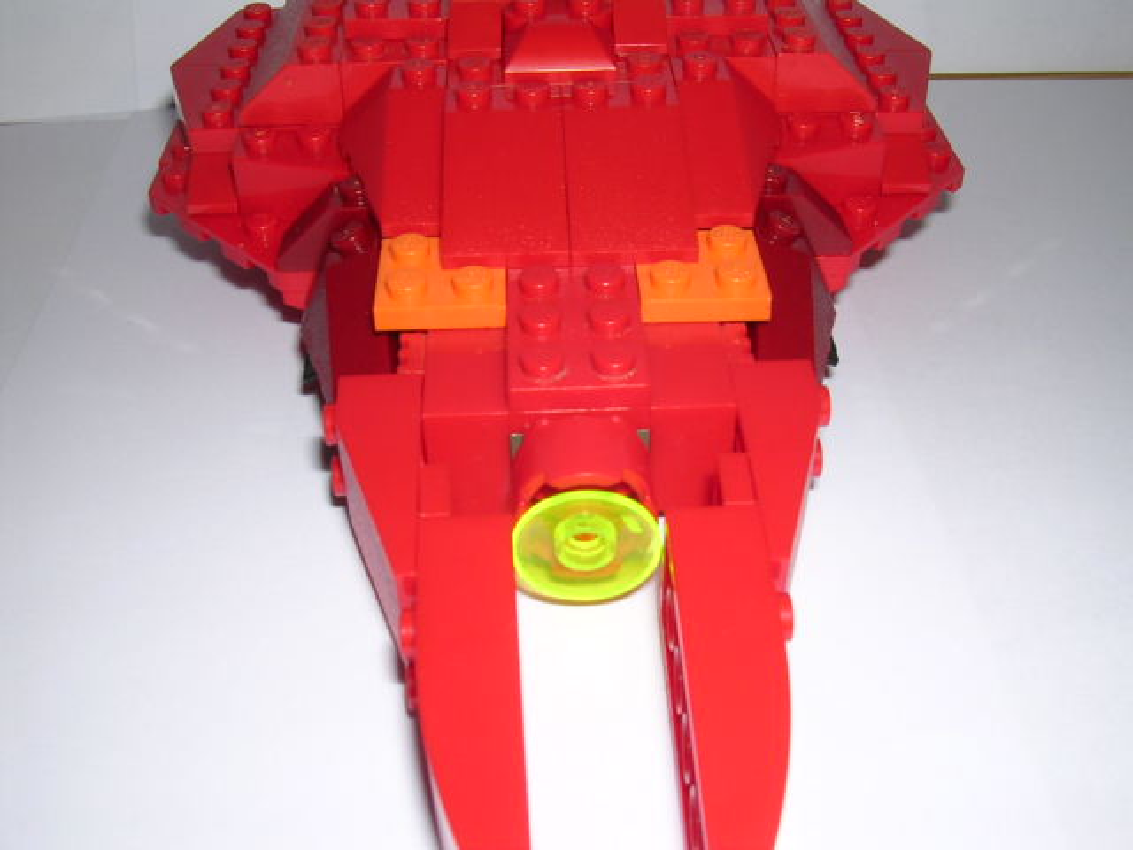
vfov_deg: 37.7
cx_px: 566
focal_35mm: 38
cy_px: 425
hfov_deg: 49.0
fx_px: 1244
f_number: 5.6
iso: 100
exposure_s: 1/60.1
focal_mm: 5.8
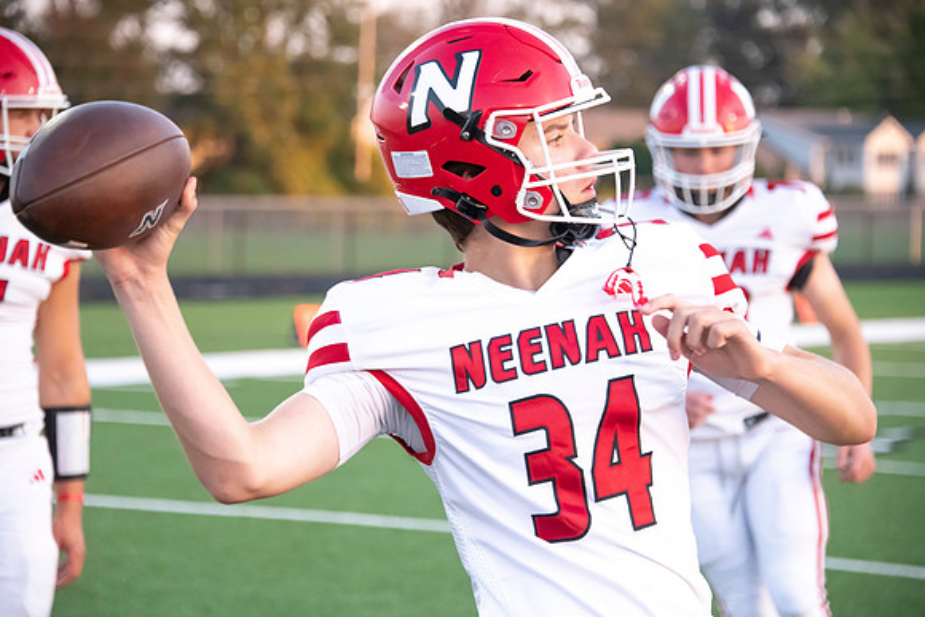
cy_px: 308
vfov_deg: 10.2
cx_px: 462
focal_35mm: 135
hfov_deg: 15.2
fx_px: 3469
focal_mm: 135
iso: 4000
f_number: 5.6
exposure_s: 1/1000
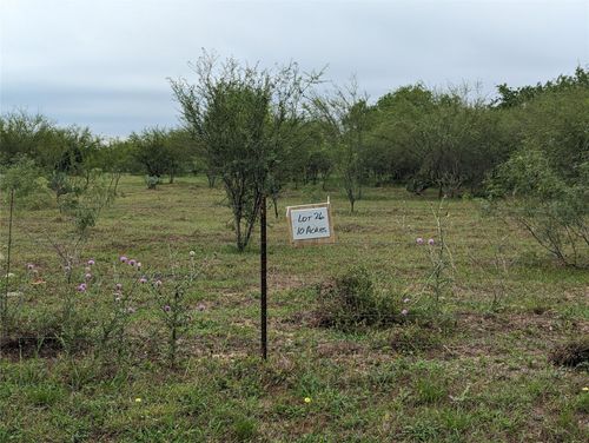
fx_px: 818
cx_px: 294
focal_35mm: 48
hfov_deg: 39.6
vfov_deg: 30.3
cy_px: 222
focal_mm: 6.81
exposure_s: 1/396
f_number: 1.85
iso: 45
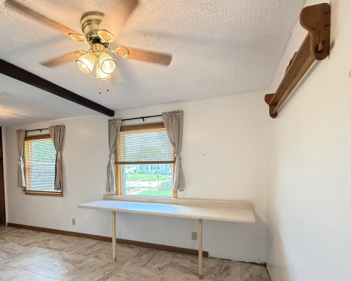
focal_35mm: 19
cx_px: 159
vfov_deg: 69.8
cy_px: 175
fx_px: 197
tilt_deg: -0.9
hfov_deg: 83.1
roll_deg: +1.1
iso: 400
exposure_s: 1/120
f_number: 2.2
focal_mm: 2.22
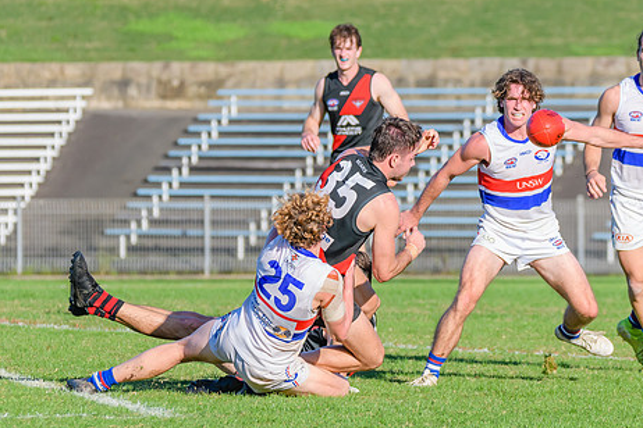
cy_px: 244
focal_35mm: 547
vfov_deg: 2.5
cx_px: 393
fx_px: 9769
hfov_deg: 3.8
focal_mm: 260
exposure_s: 1/2000
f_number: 7.1
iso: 800
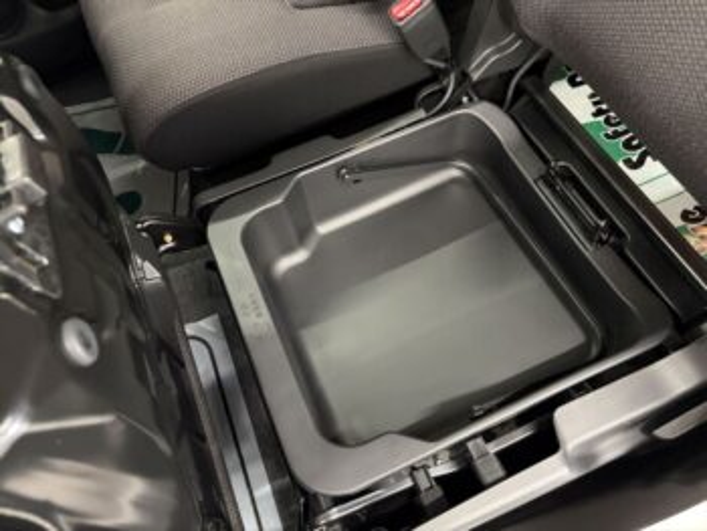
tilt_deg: -60.6
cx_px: 354
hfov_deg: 67.3
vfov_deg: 53.1
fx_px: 531
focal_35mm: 26
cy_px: 266
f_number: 1.6
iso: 640
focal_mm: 5.96
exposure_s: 1/25
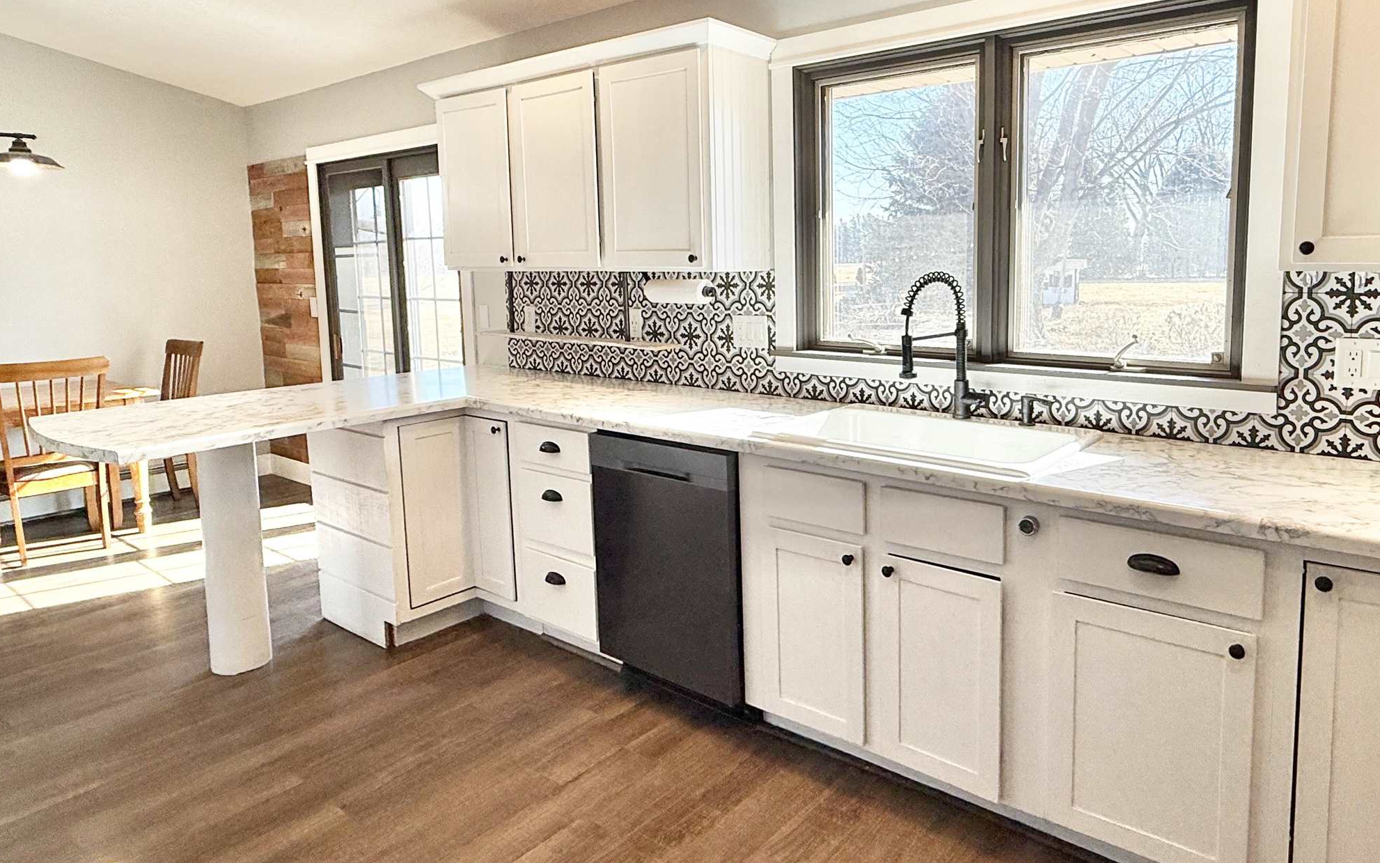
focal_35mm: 23
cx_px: 815
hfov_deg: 76.4
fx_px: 865
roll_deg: +0.3
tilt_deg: -6.9
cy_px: 355
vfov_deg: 52.7
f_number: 2.2
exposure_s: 1/221
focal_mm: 2.22
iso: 64
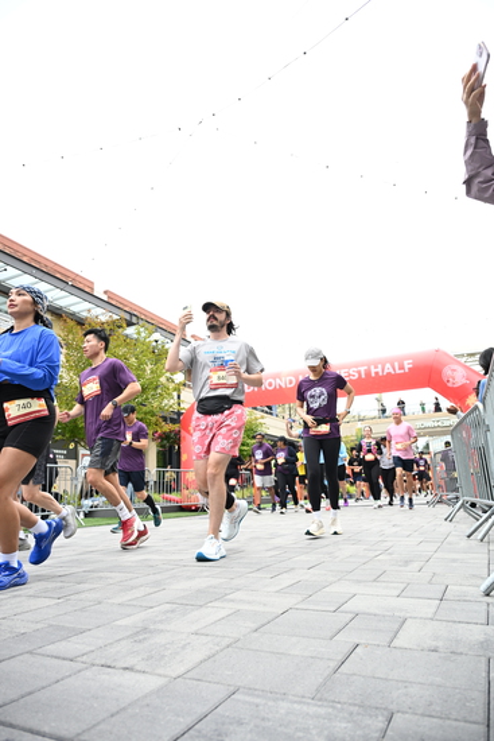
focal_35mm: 24
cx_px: 247
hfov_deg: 53.2
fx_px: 494
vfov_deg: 73.7
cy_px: 370
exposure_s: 1/640
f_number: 4
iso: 2000
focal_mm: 24
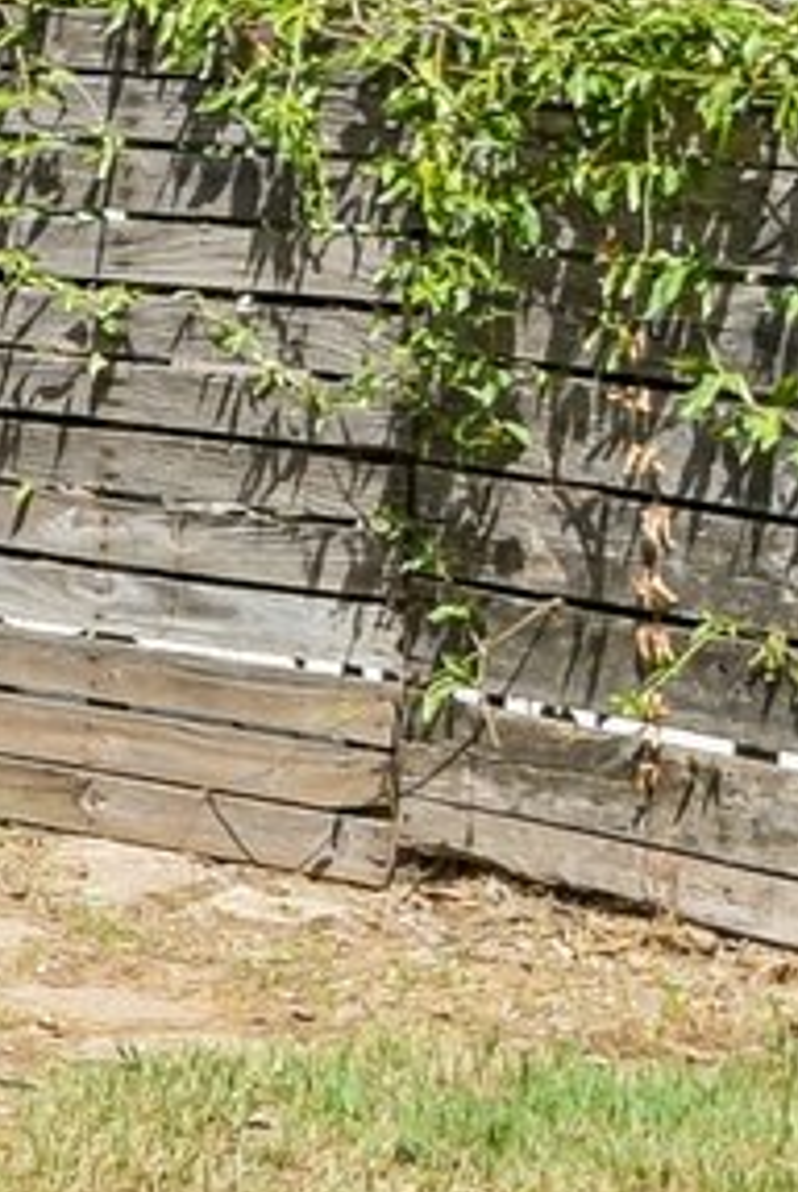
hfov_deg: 6.8
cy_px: -380
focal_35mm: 171
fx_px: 5672
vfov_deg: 11.7
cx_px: -2095
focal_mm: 16
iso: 400
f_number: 8
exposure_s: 1/800
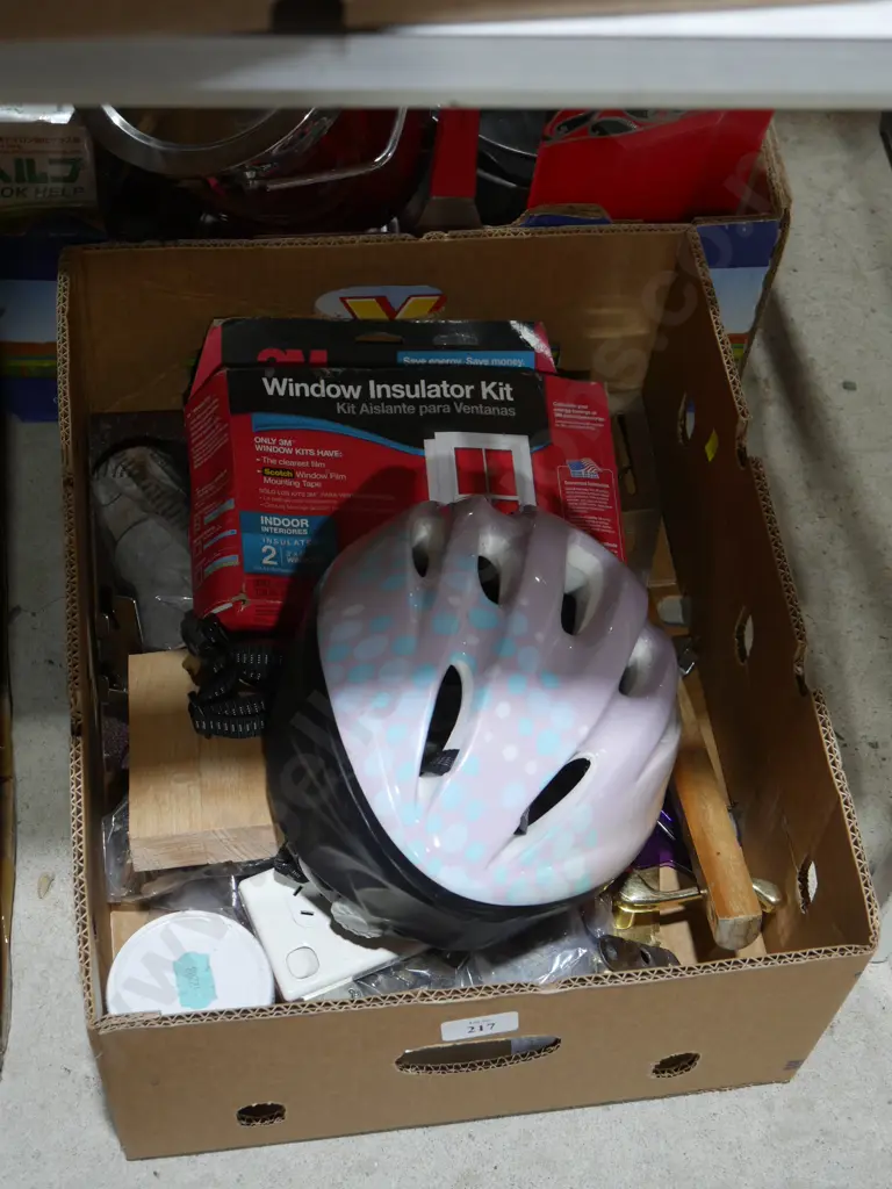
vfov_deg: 33.2
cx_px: 446
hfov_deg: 25.2
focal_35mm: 58
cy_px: 594
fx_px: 1993
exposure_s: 1/60
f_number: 5.4
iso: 500
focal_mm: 29
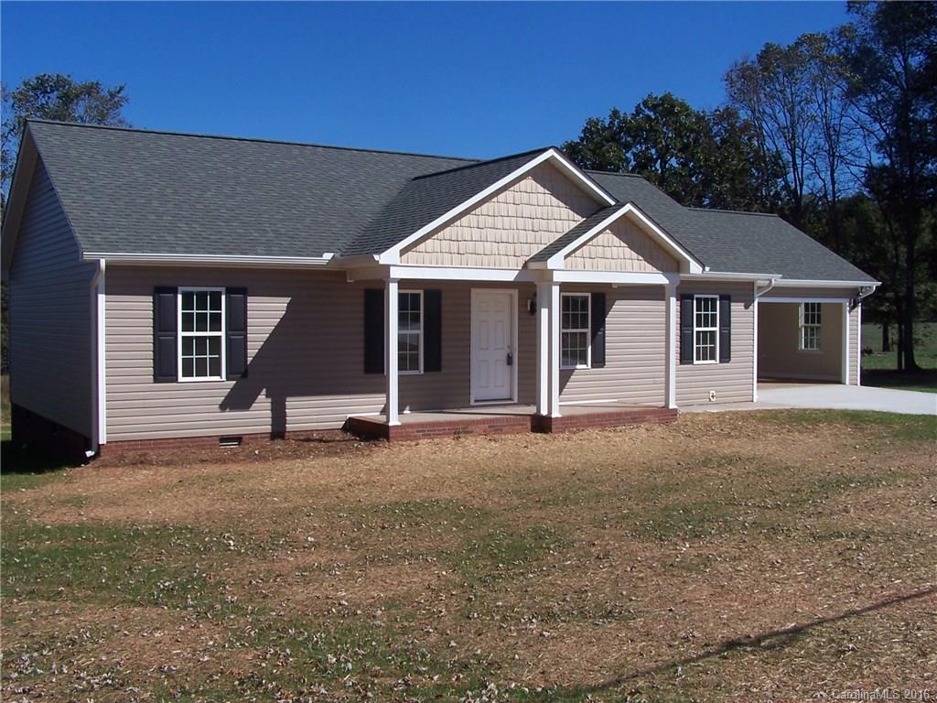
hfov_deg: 49.0
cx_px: 468
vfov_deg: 37.7
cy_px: 352
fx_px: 1029
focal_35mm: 38
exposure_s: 1/750
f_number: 5.6
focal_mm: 6.3
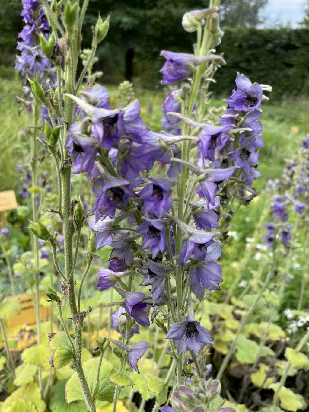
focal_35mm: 26
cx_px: 154
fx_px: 309
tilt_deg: -23.2
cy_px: 206
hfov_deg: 53.1
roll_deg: -5.7
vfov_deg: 67.3
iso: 50
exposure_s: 1/1233
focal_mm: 4.2
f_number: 1.6
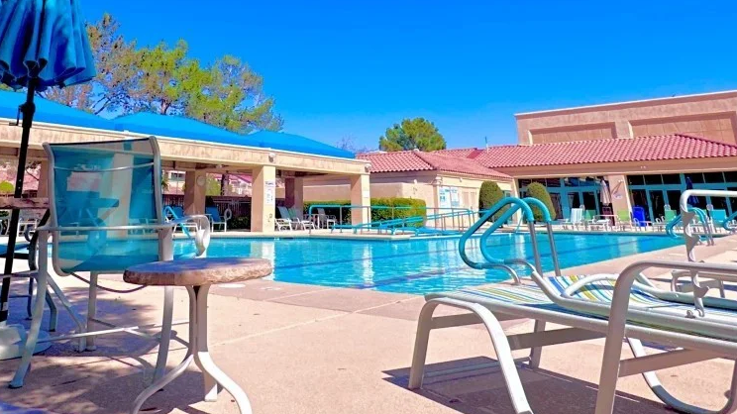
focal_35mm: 21
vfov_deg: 52.6
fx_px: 410
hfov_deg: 83.9
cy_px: 140
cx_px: 368
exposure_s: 1/2257
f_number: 2.2
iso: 40
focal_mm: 2.22
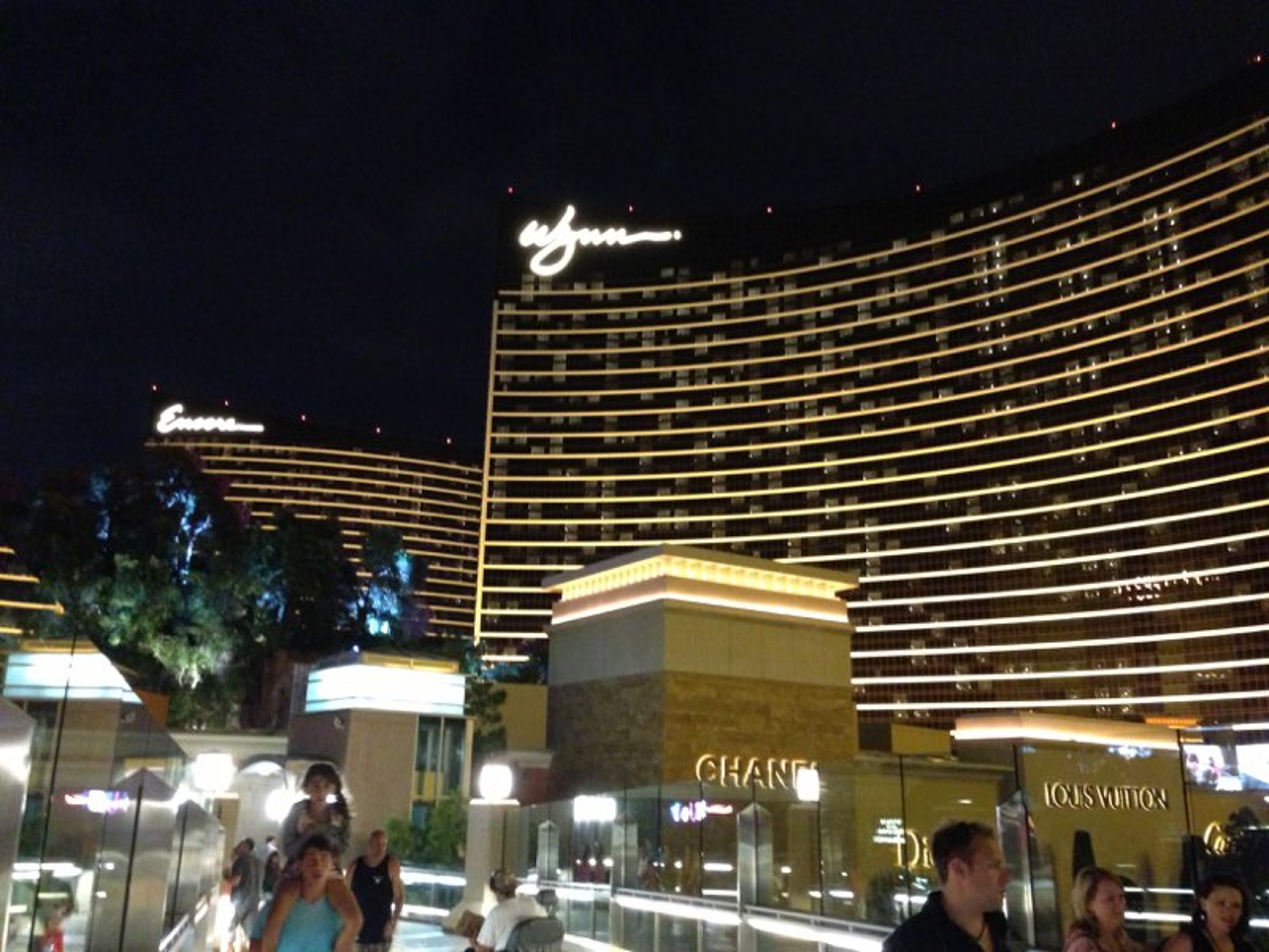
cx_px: 634
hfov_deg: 55.4
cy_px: 476
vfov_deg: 42.9
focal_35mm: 33
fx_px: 1210
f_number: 2.4
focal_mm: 4.13
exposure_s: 1/15
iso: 640
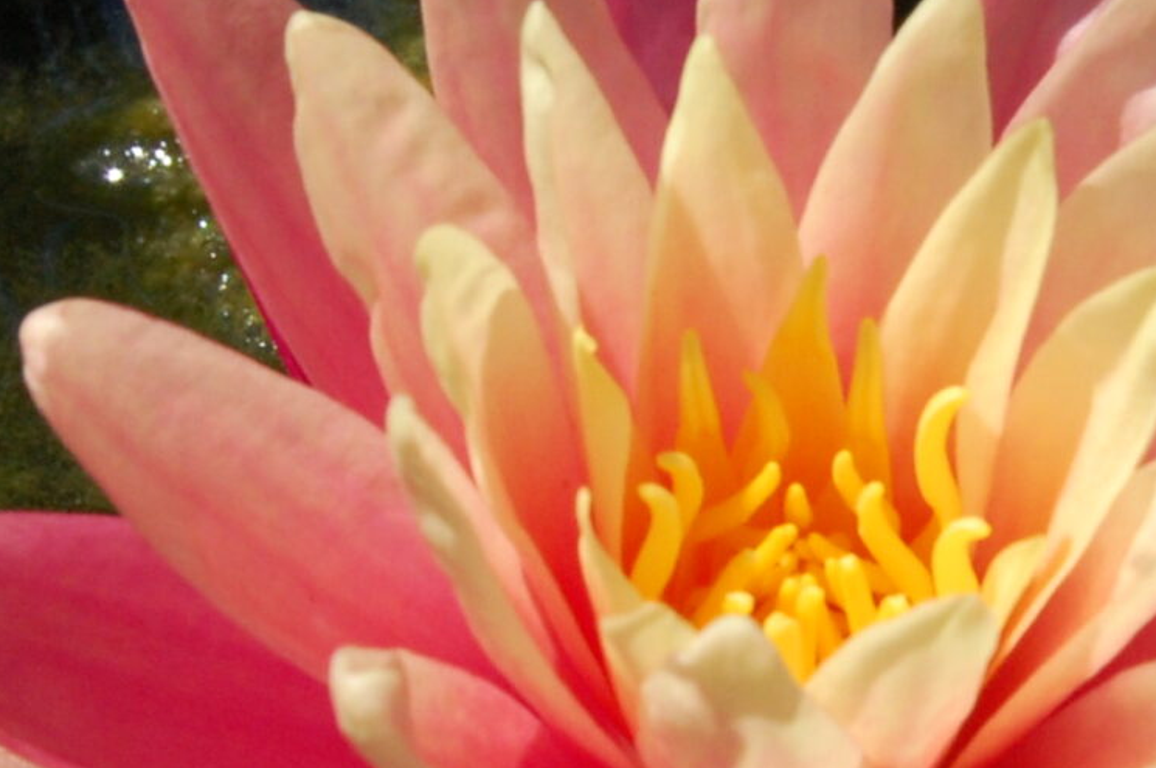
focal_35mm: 134
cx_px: 763
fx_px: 4298
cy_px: 506
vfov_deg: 10.2
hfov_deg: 15.3
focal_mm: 26
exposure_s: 1/800
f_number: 16
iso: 800
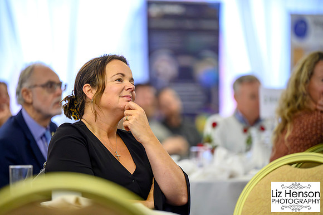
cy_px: 108
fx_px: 1711
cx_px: 162
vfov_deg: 7.2
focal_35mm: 191
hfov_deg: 10.8
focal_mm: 190
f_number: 2.8
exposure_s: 1/200
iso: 12800
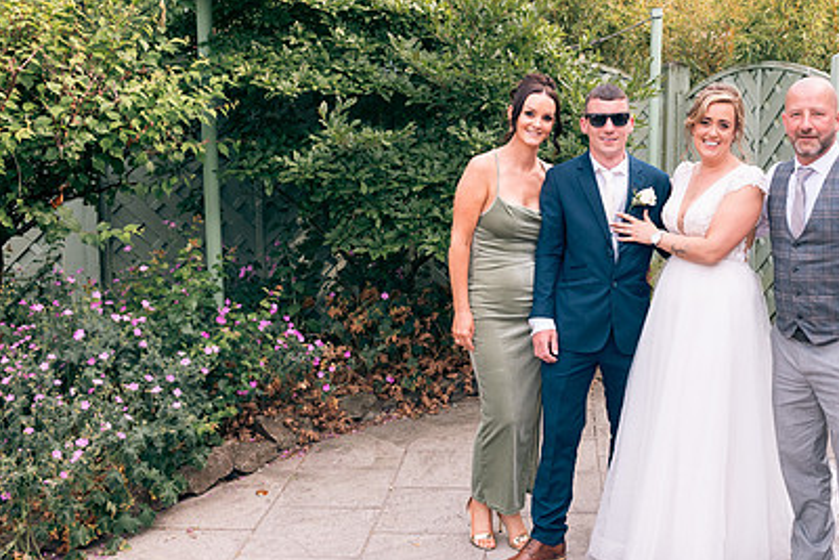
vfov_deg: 29.9
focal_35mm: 45
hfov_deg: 42.9
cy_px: 265
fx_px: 1049
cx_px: 575
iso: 160
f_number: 6.3
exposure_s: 1/160
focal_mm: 31
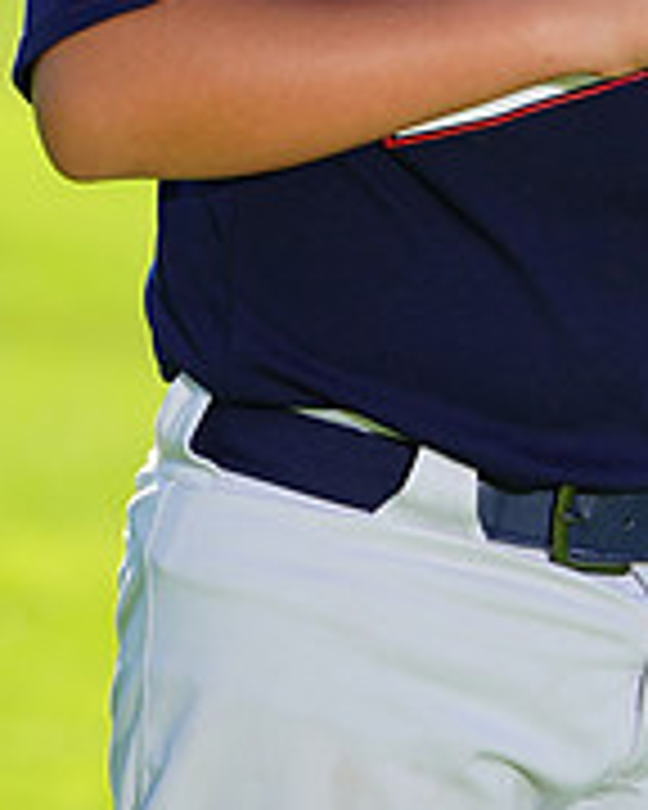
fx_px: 19034
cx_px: 430
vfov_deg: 2.4
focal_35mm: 794
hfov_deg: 2.0
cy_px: -324
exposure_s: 1/250
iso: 100
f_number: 6.3
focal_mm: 262
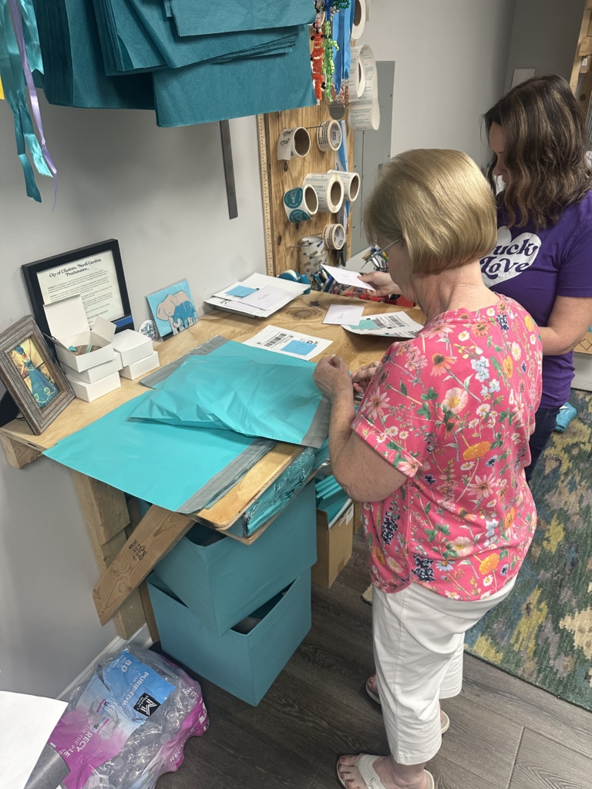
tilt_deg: -31.8
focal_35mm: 24
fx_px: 547
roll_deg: +1.1
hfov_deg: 56.8
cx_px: 296
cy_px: 394
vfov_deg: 71.6
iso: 200
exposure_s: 1/120
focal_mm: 6.86
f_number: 1.78
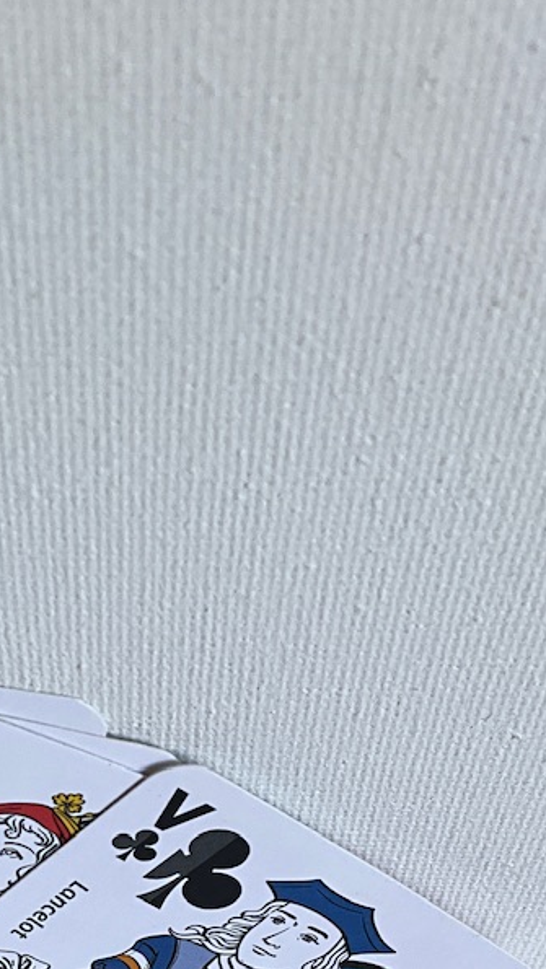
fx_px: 1749
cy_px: 891
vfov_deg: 29.6
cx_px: 5
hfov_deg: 17.4
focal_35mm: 68
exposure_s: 1/100
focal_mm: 3
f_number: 1.8
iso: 25
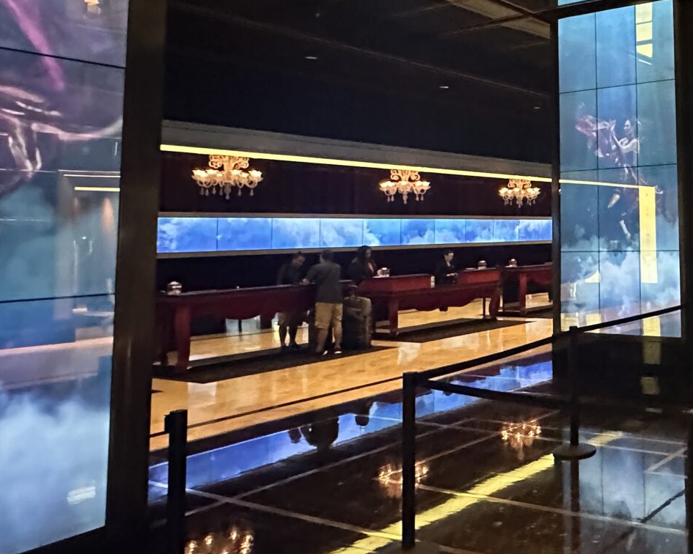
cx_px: 678
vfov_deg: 39.4
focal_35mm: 37
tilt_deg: +4.6
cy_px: 163
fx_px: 759
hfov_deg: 42.9
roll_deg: +1.3
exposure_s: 1/40
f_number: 2.2
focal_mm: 2.22
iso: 1250
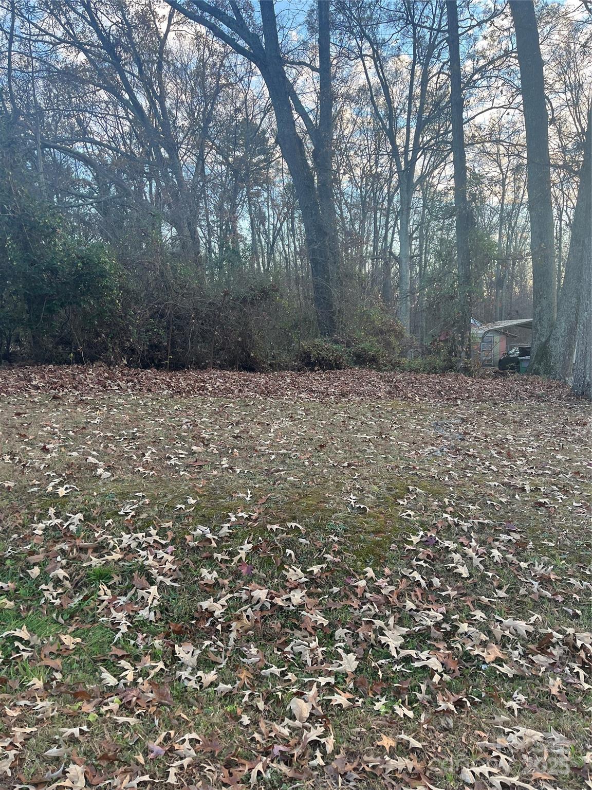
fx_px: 593
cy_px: 395
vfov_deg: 67.3
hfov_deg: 53.1
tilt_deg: -5.4
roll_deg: +3.5
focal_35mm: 26
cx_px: 296
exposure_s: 1/121
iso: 64
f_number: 1.6
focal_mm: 5.1
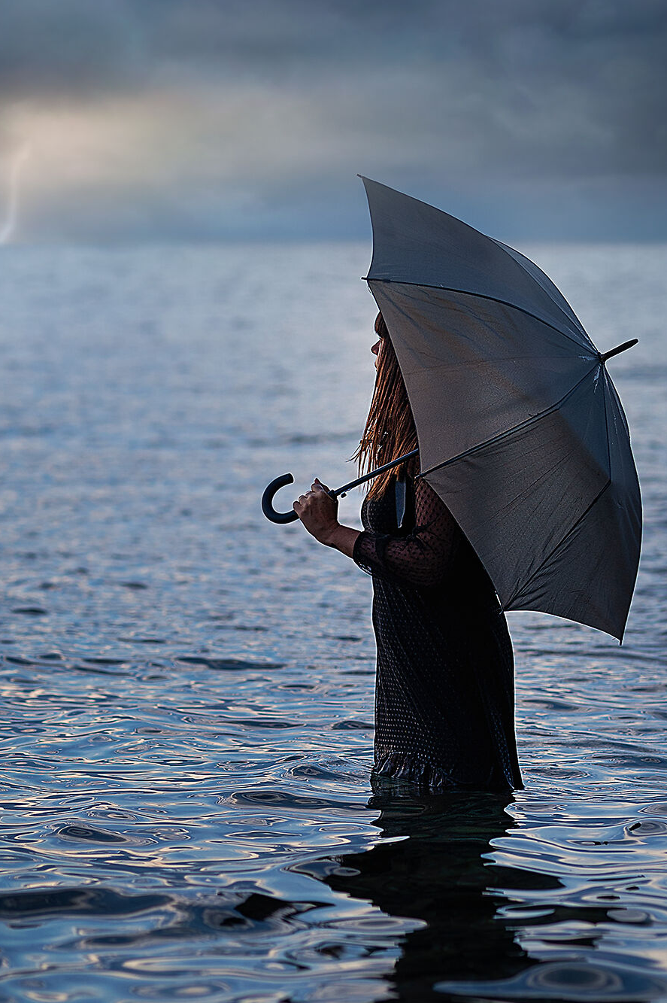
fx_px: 4257
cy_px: 534
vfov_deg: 13.4
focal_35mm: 153
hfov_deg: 9.0
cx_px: 321
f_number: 2
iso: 100
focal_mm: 85
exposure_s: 1/2000
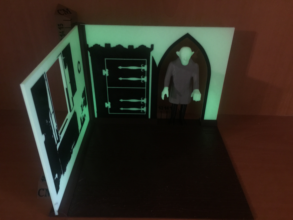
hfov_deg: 61.7
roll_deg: -1.3
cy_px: 110
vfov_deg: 48.2
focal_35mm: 29
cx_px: 146
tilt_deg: -32.6
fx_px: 245
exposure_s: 1/4
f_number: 2.2
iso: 100
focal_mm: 4.15
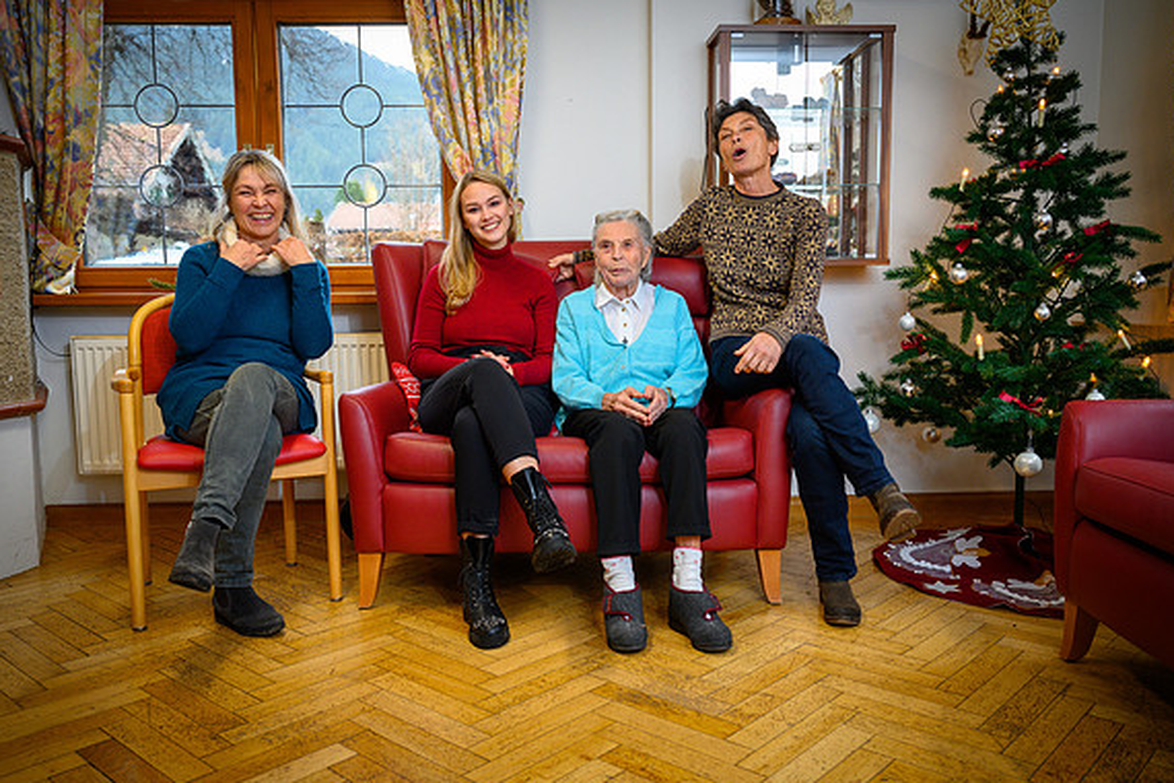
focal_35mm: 30
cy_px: 394
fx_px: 978
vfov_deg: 43.6
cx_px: 593
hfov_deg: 61.9
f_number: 4
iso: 800
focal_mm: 29.5
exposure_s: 1/100
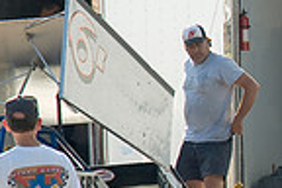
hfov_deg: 4.8
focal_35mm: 424
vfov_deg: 3.2
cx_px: 446
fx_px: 3321
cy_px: 139
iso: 200
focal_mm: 70
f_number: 4.5
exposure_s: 1/500
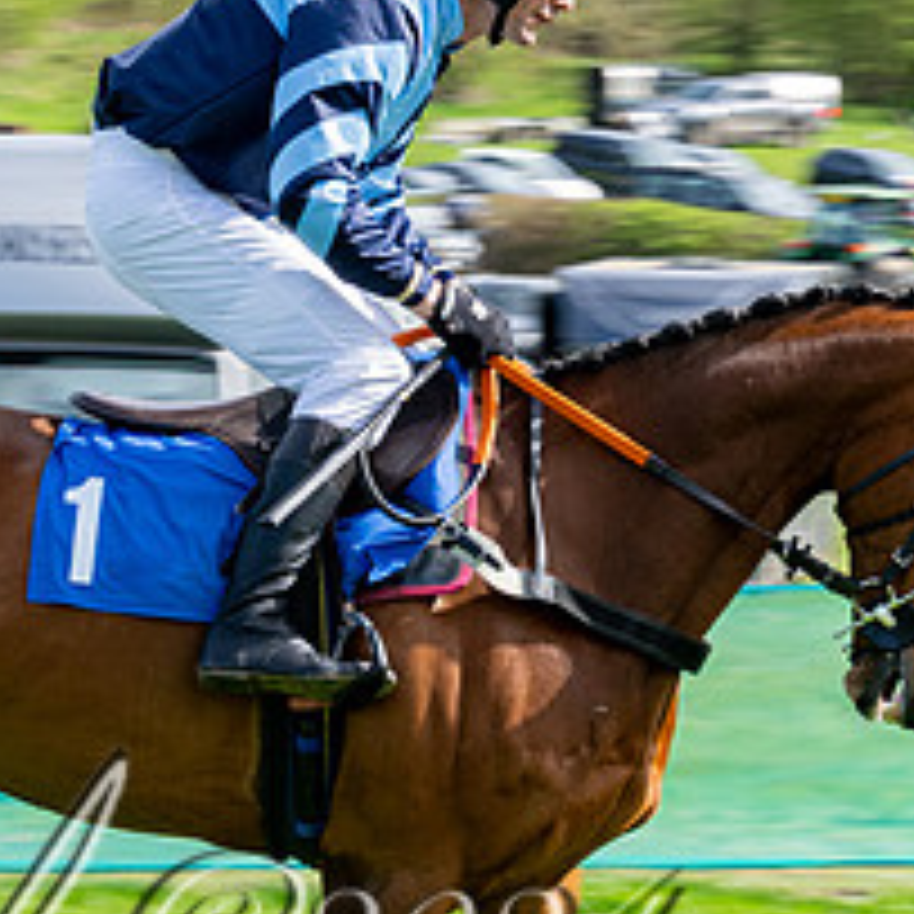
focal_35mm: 265
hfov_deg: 6.6
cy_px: 748
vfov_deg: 6.6
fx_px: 7916
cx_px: 35
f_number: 11
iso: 200
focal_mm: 72
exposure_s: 1/200
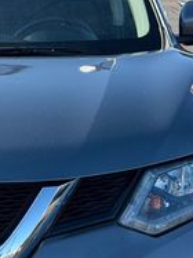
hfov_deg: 8.9
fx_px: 1221
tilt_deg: -12.1
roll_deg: +0.5
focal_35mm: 164
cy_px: 172
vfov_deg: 12.0
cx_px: -74
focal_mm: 6.76
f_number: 1.78
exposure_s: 1/1980
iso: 80
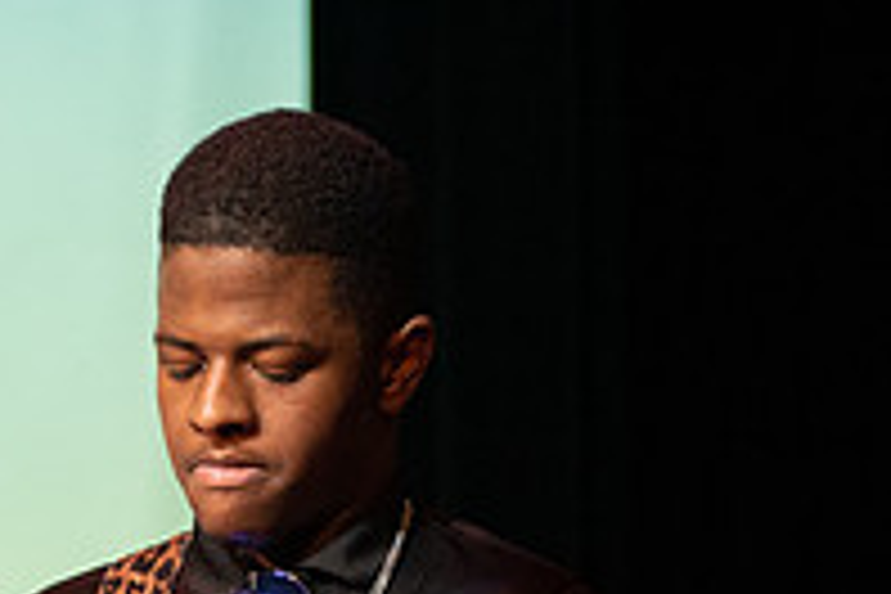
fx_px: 4875
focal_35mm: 197
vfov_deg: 6.9
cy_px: 857
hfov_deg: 10.4
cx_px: 10
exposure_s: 1/200
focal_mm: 62
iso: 3200
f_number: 2.8
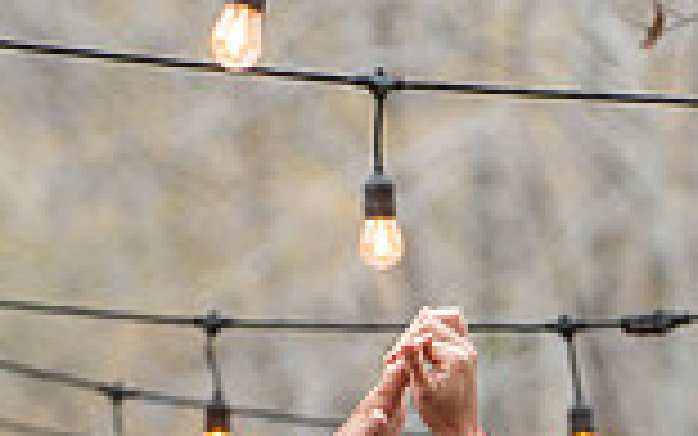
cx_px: 625
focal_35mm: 732
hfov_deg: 2.9
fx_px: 13930
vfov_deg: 1.8
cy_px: 829
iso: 400
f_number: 4
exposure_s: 1/160
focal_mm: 175
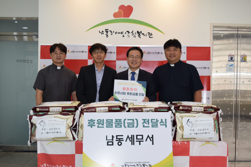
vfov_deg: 30.8
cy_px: 84
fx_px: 303
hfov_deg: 45.0
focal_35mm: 44
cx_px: 126
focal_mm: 29
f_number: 5.6
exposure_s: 1/125
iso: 800
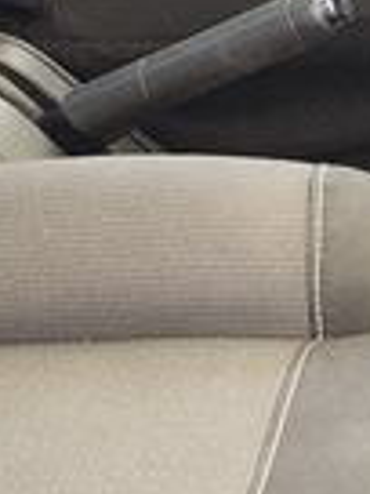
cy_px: 142
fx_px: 1924
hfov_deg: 10.9
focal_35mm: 135
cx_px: 73
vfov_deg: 14.6
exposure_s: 1/50
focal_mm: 6.19
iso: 320
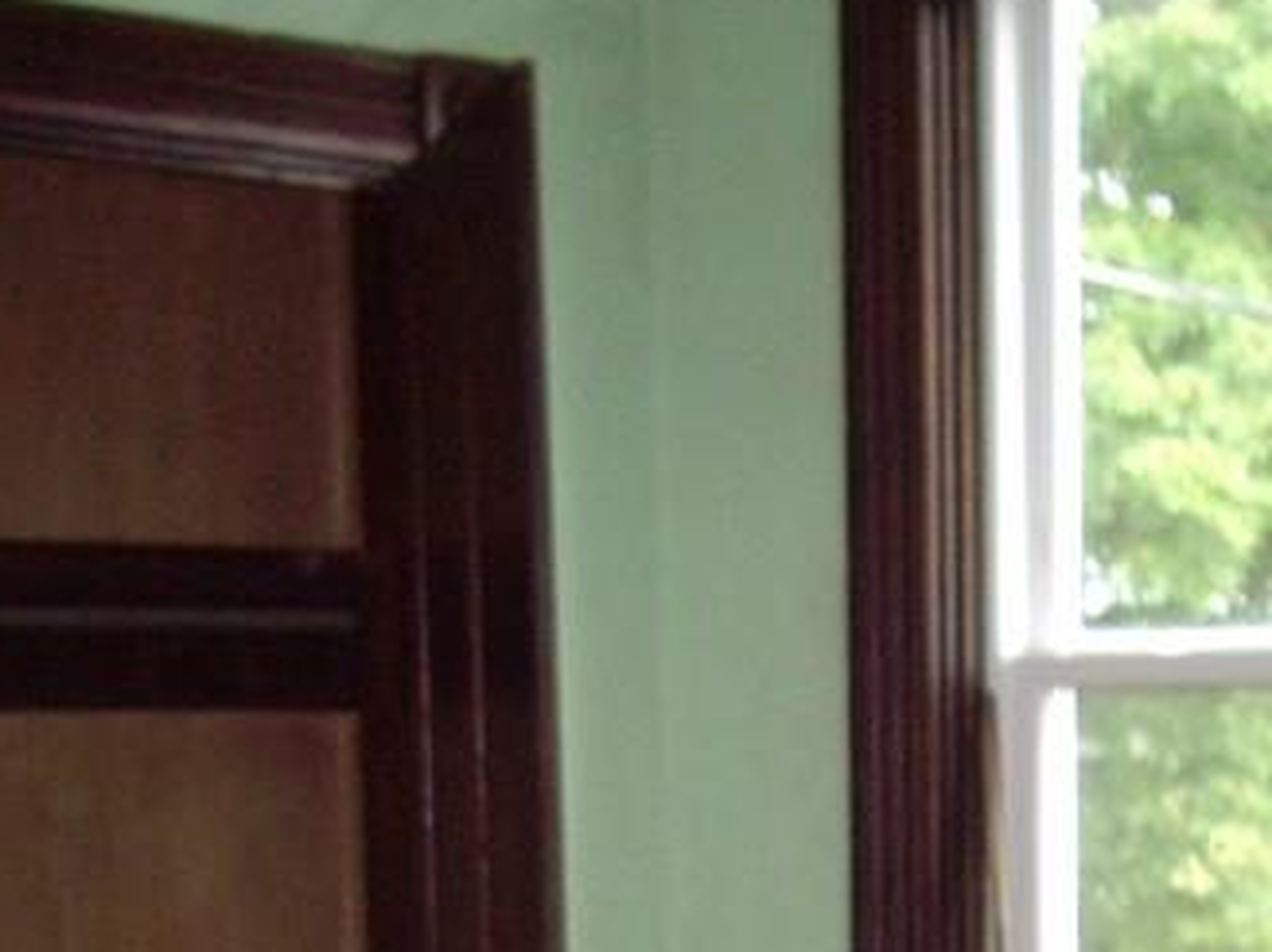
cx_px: 525
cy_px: 1341
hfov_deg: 16.5
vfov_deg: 12.0
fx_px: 4371
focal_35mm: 119
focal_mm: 6.2
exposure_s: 1/40
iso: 200
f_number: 2.7
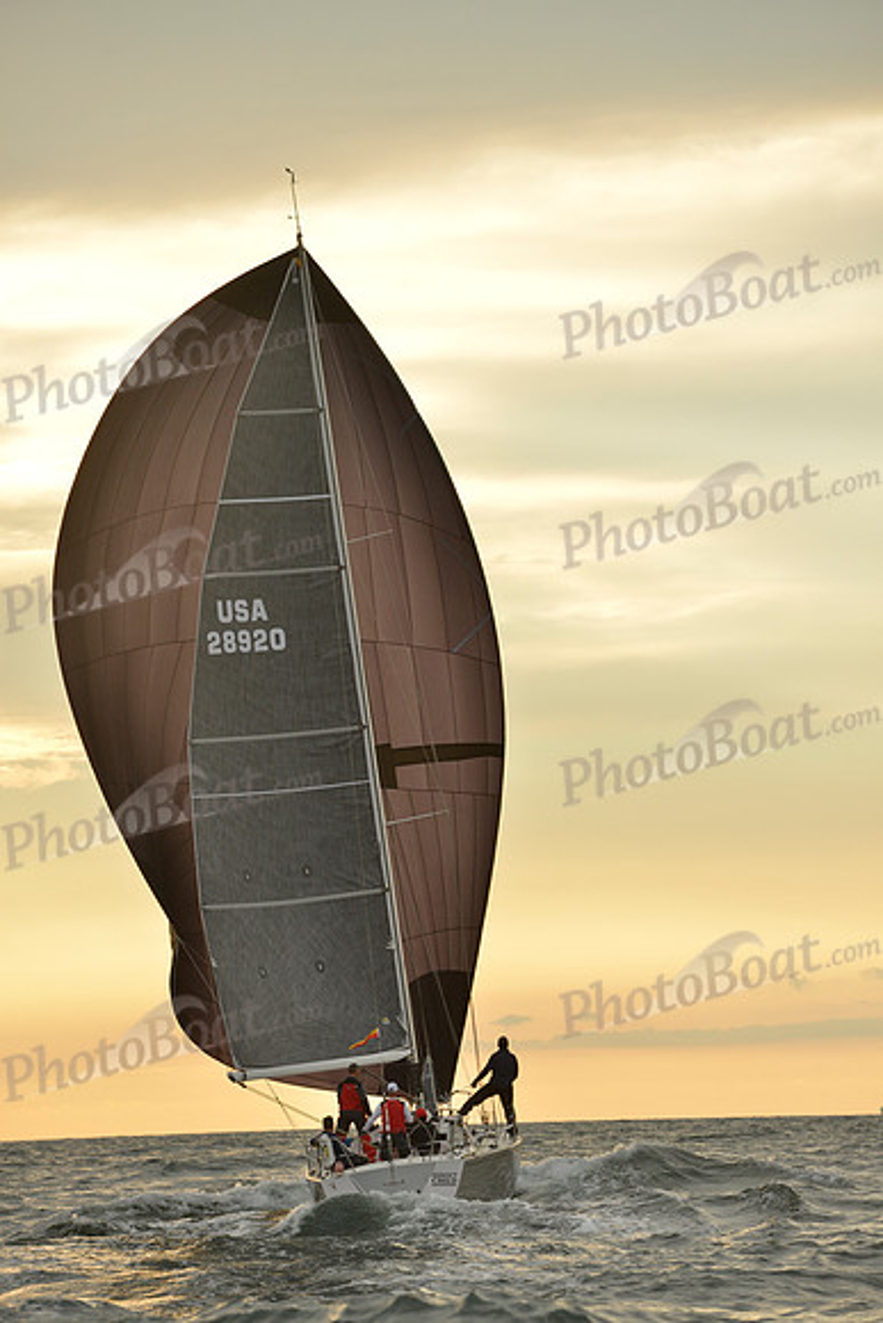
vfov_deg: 14.7
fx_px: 5147
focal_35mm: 140
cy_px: 662
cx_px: 442
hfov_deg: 9.8
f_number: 6.3
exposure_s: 1/500
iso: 400
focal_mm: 140
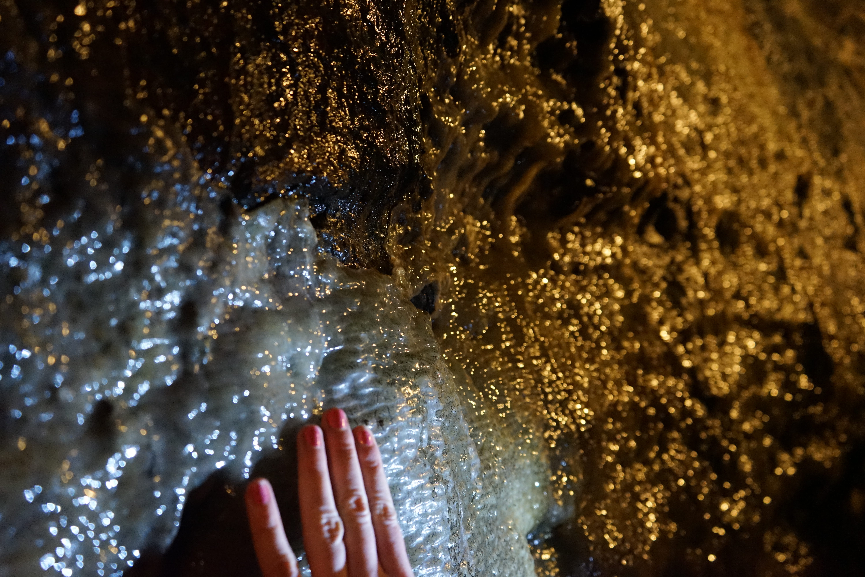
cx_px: 432
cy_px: 288
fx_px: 745
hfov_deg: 60.3
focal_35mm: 31
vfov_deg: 42.3
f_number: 4
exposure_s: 1/40
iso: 6400
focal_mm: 31
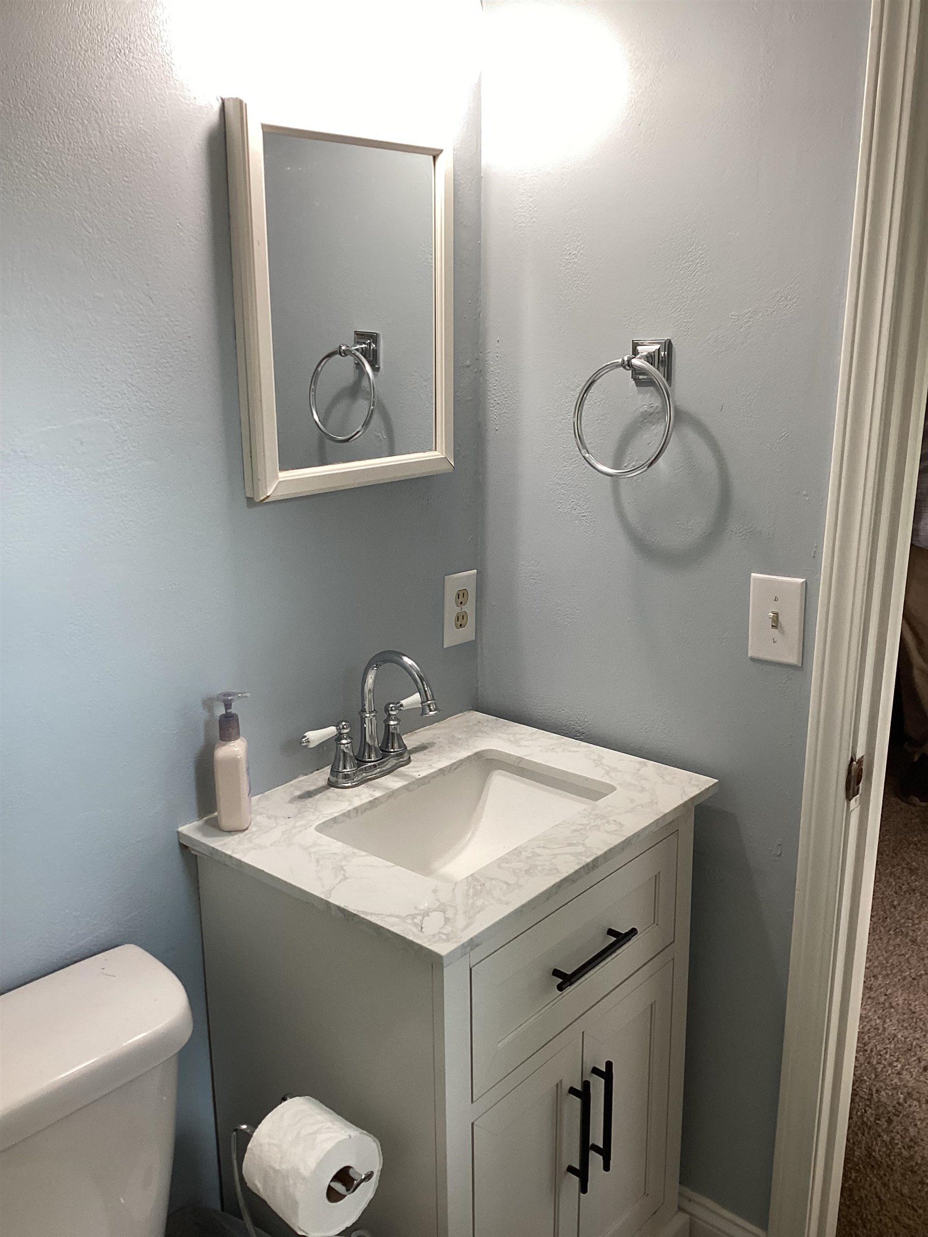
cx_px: 464
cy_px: 618
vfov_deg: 58.4
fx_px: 1108
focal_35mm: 31
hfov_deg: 45.4
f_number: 2.4
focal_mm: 3.3
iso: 80
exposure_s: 1/60
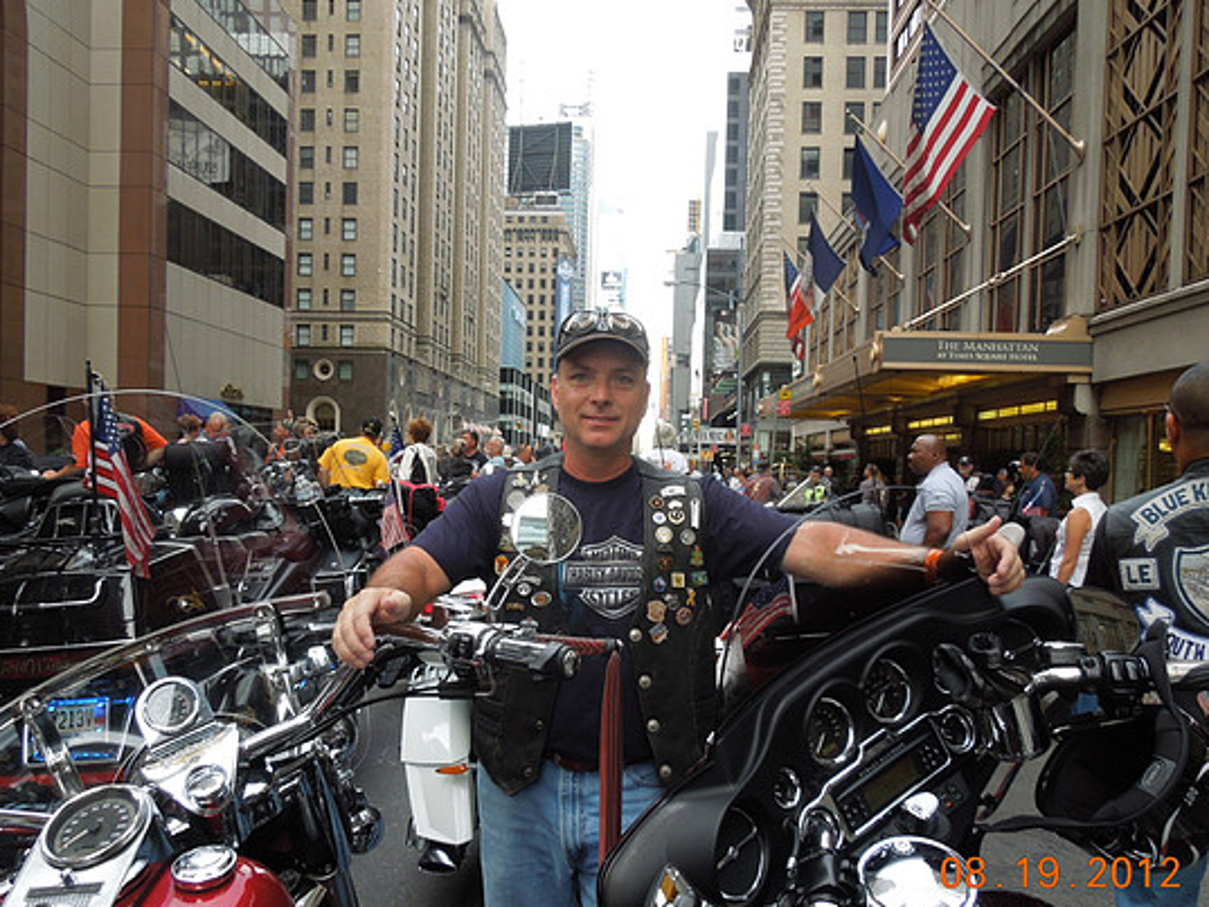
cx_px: 585
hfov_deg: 65.3
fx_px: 943
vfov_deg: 51.3
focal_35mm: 27
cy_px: 487
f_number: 3.3
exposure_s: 1/50
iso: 100
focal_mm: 4.5
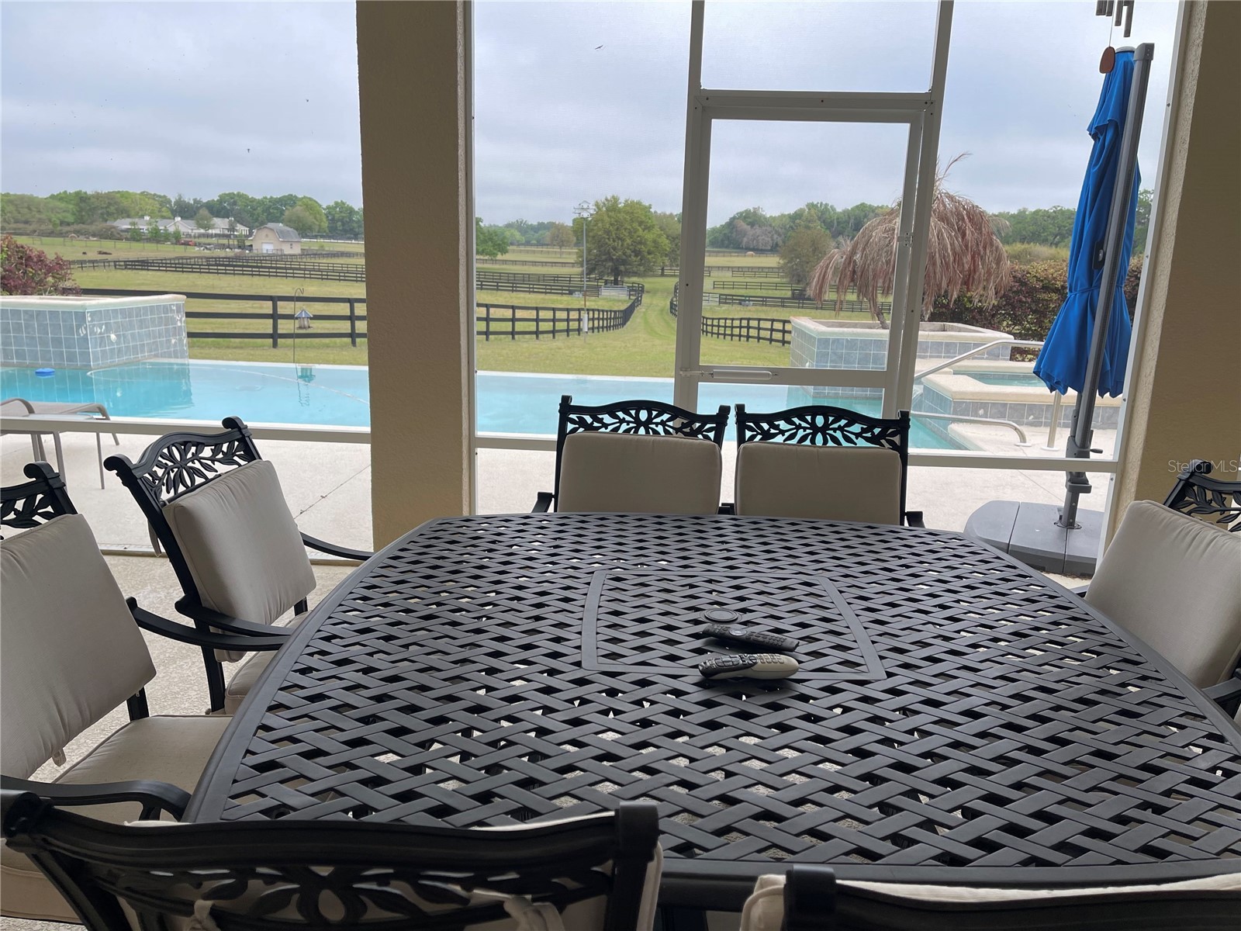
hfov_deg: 69.4
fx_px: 896
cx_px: 620
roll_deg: -2.5
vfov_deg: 54.9
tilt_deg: -15.0
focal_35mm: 25
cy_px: 466
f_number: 1.6
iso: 32
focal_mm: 5.1
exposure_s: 1/969
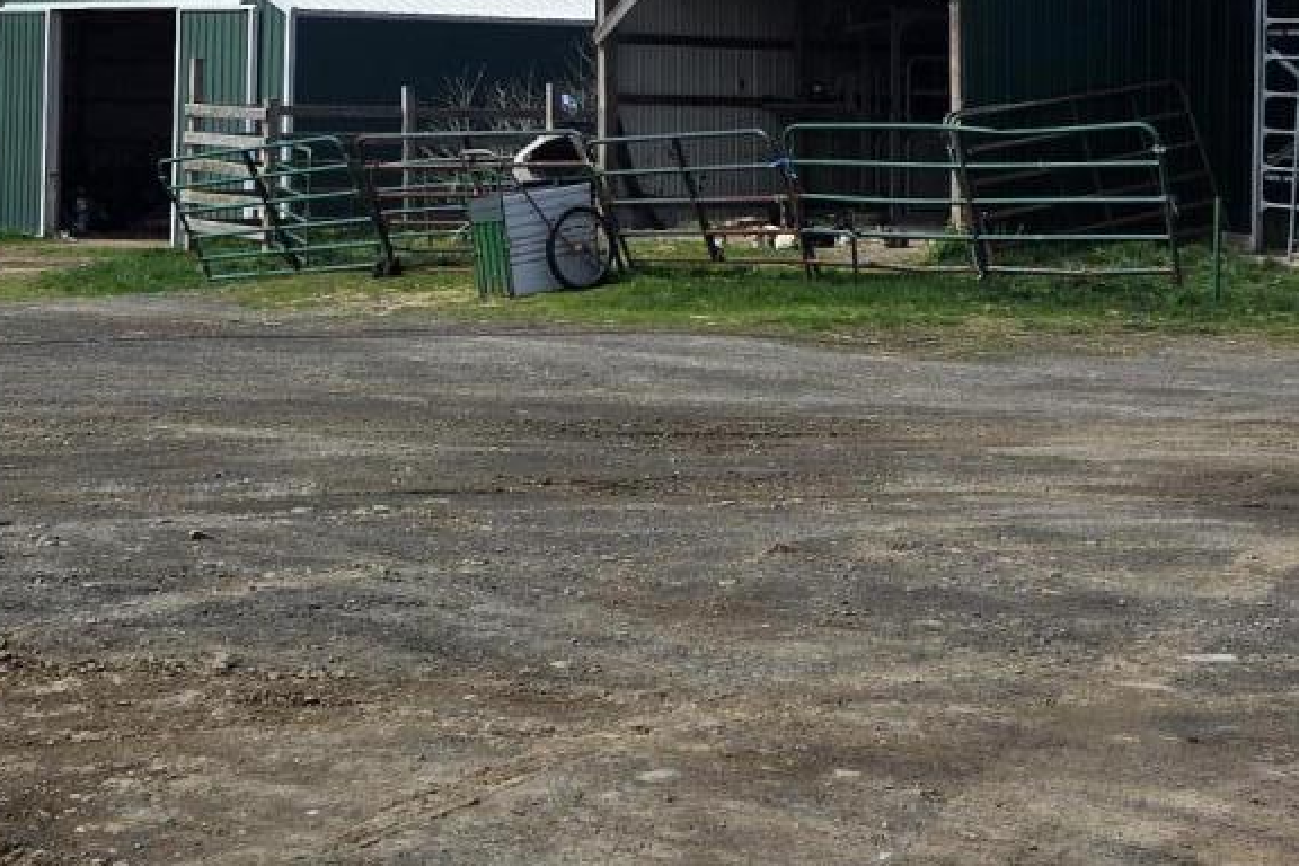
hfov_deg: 24.4
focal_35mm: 83
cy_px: 54
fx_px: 2995
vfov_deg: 16.2
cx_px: 492
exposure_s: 1/3151
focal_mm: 5.4
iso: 25
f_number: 1.8
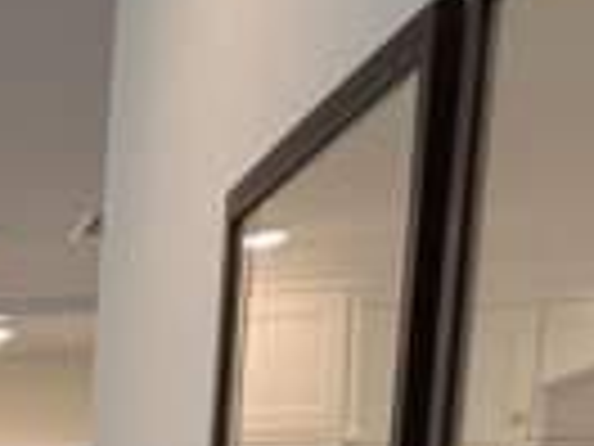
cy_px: 1144
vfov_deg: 9.0
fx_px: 2505
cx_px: -1053
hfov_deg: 10.5
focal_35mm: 146
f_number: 1.78
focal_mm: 6.76
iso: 100
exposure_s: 1/120
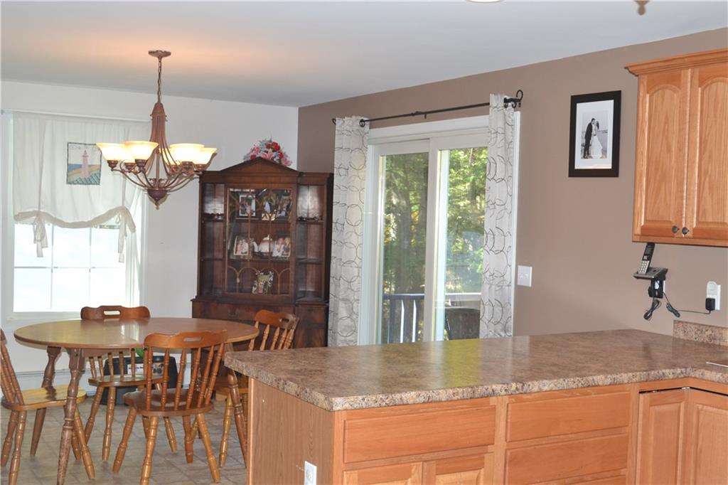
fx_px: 879
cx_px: 364
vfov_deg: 30.8
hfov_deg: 45.0
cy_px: 242
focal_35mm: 44
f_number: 7.1
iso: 800
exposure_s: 1/60
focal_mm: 29
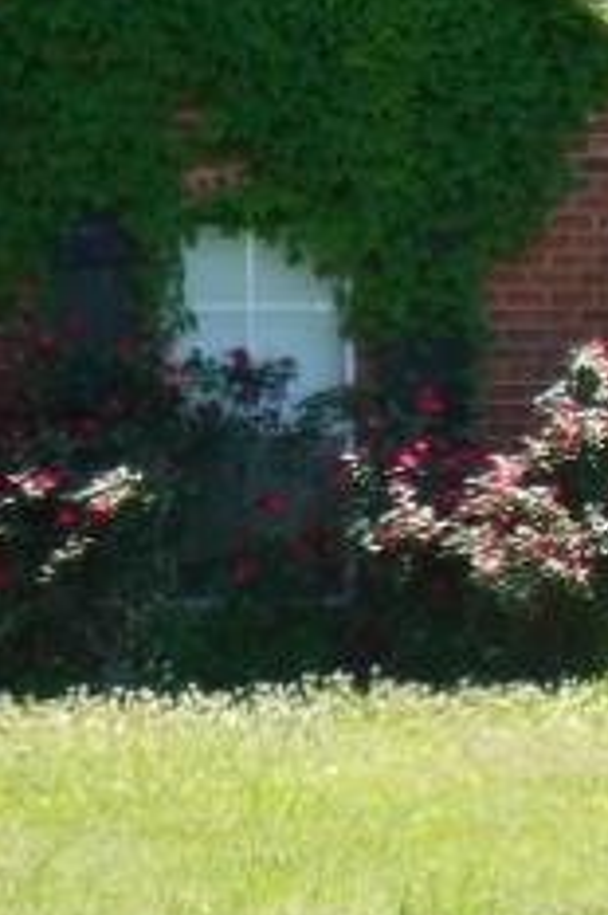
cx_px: 1185
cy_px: 526
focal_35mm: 395
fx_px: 10021
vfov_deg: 5.2
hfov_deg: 3.4
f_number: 5.7
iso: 80
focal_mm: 24.7
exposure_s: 1/100
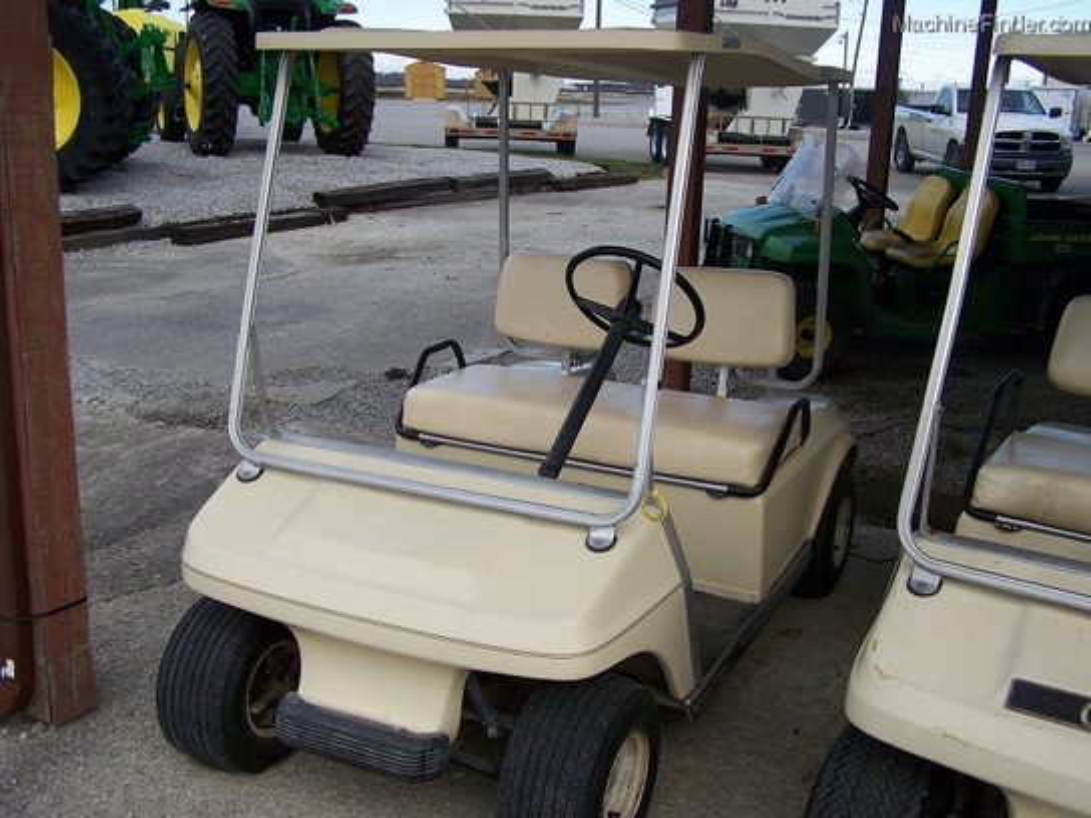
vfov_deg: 37.7
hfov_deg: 49.0
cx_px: 546
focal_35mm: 38
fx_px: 1198
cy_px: 409
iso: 64
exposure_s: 1/500
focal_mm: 6.3
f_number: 2.8
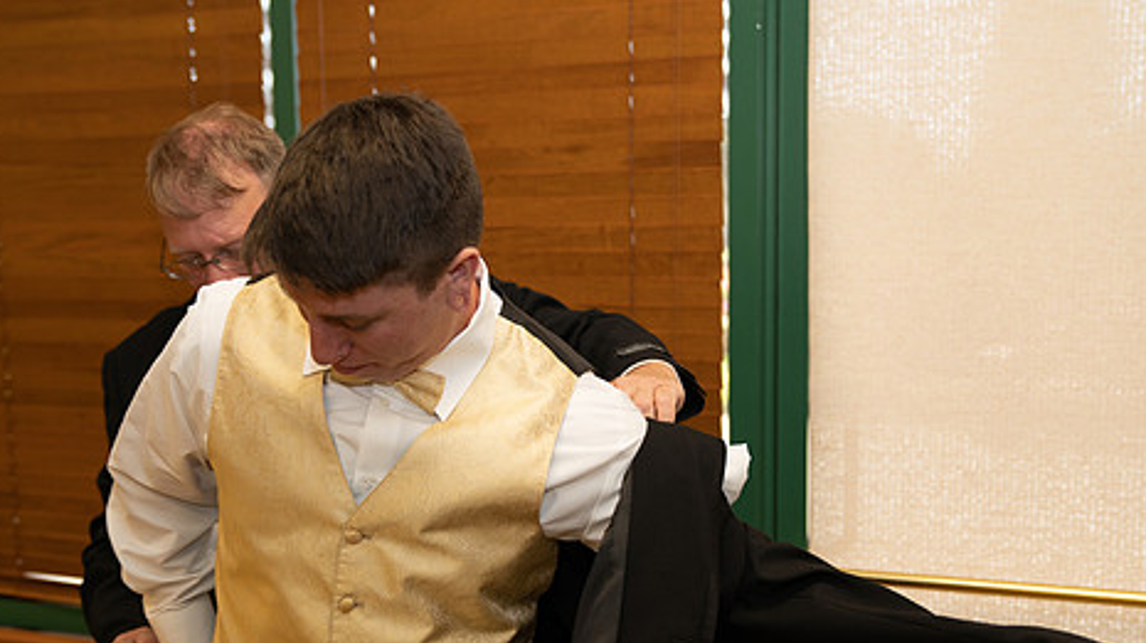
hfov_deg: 40.6
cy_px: 418
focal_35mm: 51
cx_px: 540
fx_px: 1549
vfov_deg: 23.4
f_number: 2.8
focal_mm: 39
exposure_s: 1/200
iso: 400
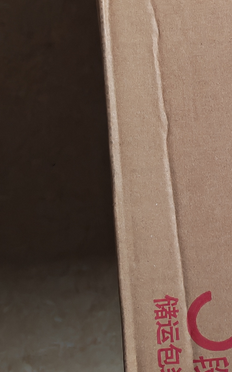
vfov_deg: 27.2
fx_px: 759
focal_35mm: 75
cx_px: 353
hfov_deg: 15.9
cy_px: 104
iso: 200
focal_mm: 6.67
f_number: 1.95
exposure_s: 1/50
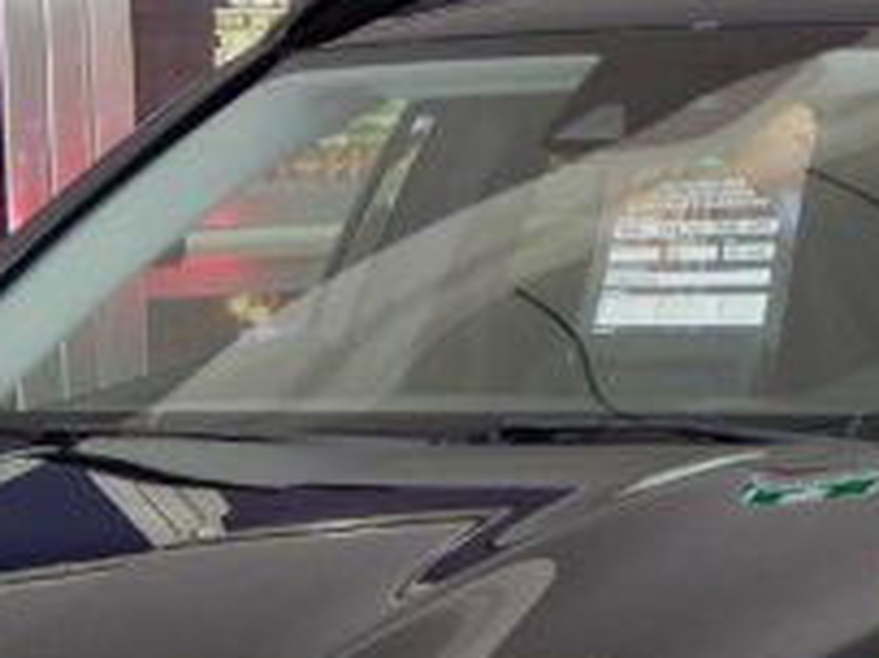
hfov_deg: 5.6
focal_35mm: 352
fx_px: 8933
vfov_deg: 4.2
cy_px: 723
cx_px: 654
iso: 180
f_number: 4.4
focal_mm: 16.6
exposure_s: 1/30
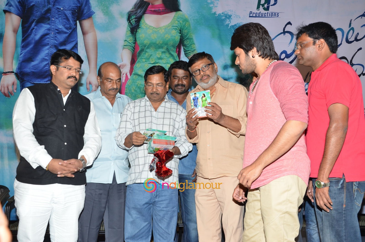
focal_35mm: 36
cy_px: 121
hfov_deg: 53.2
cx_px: 182
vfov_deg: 36.7
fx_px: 364
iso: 500
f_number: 5.6
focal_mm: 24
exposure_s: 1/125
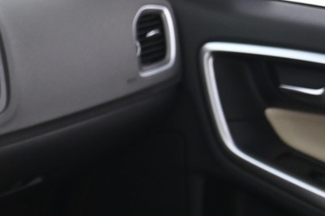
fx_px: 938
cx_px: -304
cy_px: 343
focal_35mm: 104
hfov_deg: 15.9
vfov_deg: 12.4
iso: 2000
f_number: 4
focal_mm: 24
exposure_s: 1/15
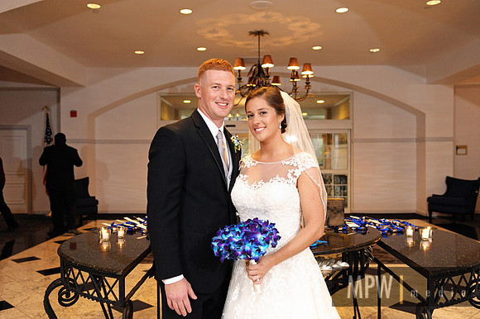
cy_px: 160
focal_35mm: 35
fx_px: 466
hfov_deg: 54.5
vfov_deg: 37.8
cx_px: 240
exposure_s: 1/200
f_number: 3.2
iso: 2500
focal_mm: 35
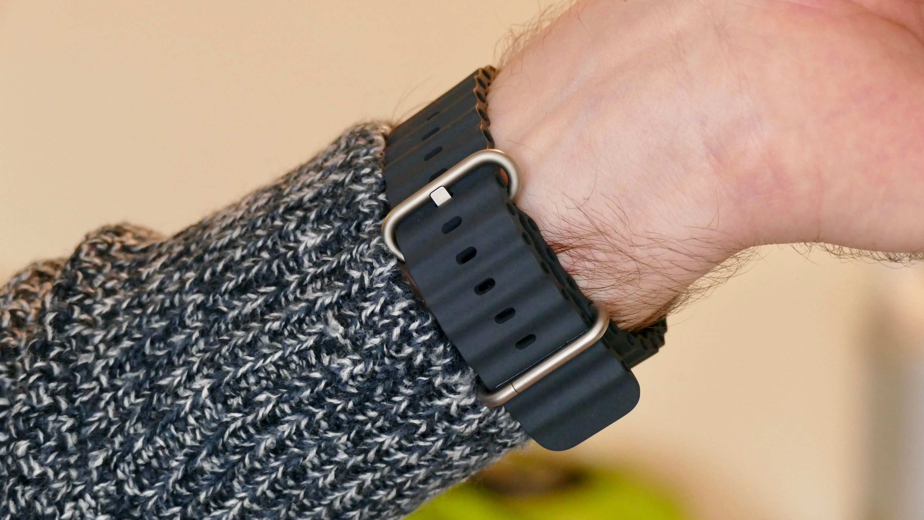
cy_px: 275
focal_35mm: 137
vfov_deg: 8.9
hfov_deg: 15.7
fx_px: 3356
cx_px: 460
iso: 1600
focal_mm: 47.46
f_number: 3.9
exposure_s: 1/60
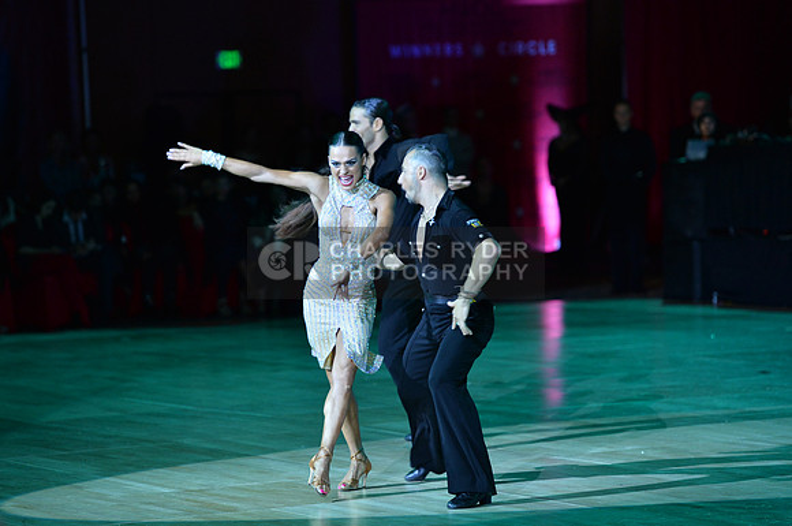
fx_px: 3295
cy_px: 263
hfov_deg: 13.7
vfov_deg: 9.1
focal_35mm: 150
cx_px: 396
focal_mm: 150
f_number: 3.5
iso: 2000
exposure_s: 1/250
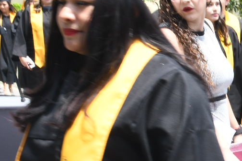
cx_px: 358
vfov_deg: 7.5
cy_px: 108
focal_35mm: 183
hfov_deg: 10.8
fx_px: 1229
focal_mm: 38
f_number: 13
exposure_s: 1/125
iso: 400
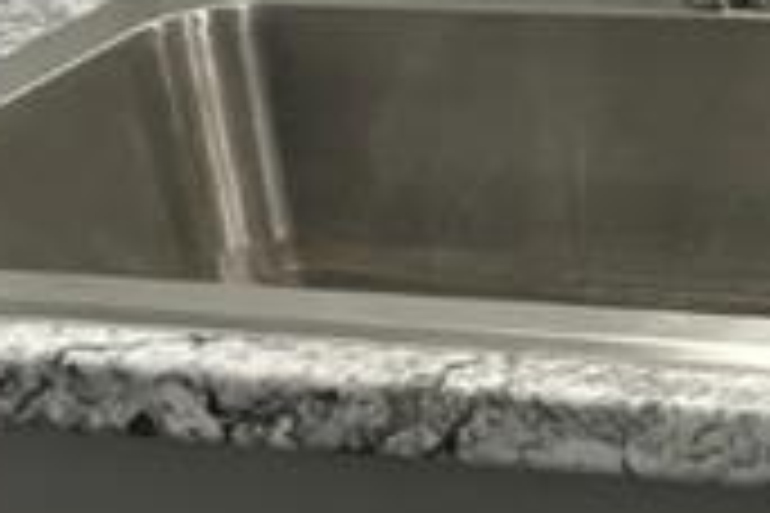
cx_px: 1018
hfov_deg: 12.3
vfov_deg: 8.5
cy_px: 76
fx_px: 3465
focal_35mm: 162
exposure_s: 1/60
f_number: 1.6
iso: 64
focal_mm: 4.2
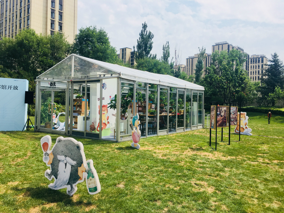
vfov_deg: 48.2
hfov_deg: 61.7
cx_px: 142
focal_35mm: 29
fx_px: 238
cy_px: 106
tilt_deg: +1.3
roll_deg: -0.8
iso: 25
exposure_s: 1/2198
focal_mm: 4.15
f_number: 2.2
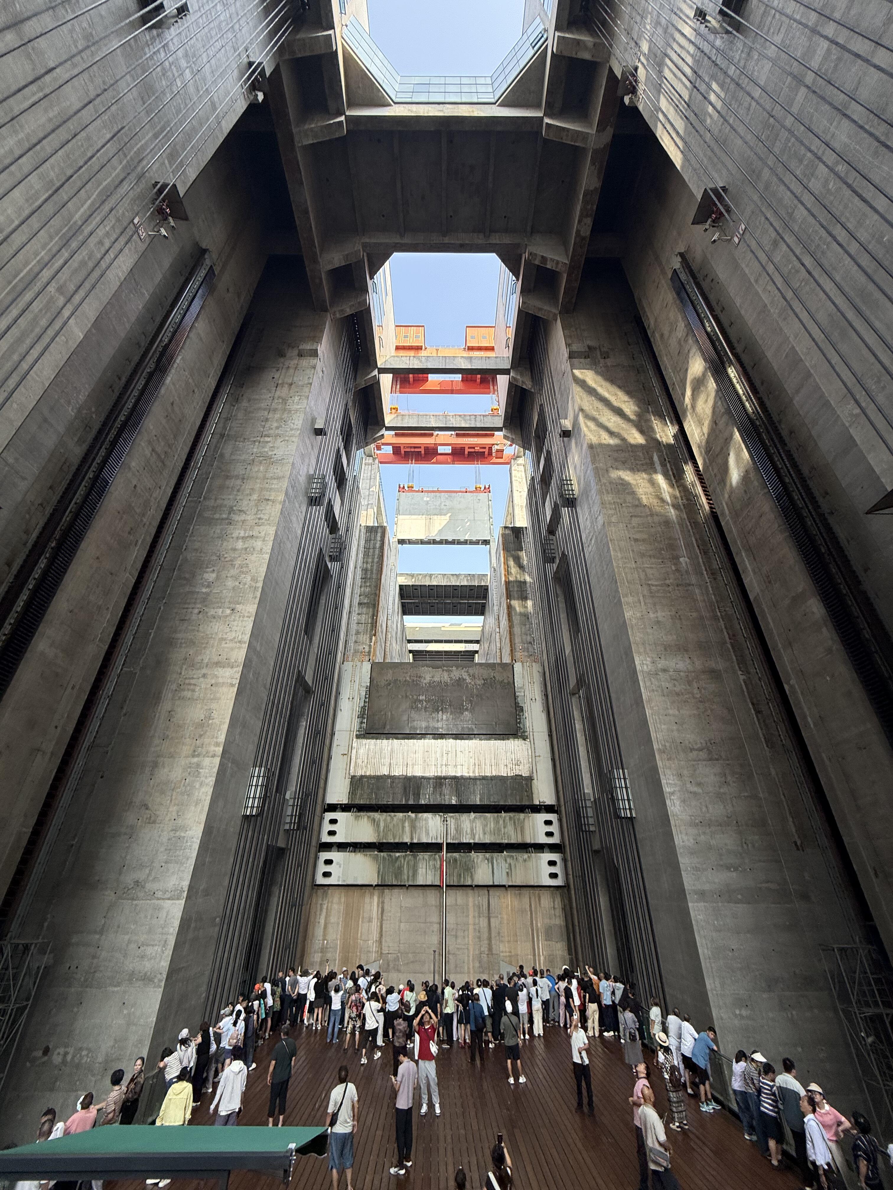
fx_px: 482
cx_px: 446
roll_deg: -0.8
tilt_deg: +31.7
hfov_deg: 85.7
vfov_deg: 102.1
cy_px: 595
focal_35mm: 14
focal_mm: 2.22
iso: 64
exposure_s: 1/379
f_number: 2.2
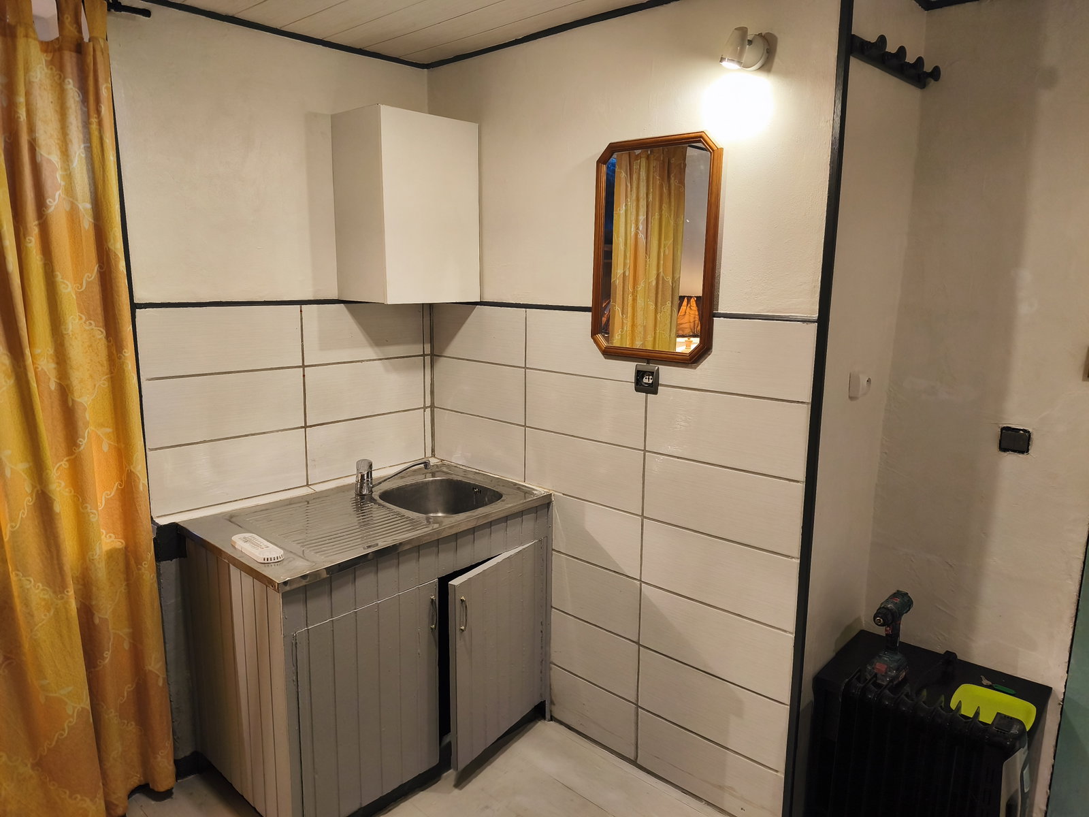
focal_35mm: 23
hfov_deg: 73.9
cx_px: 544
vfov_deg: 58.9
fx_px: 724
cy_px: 408
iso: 320
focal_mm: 6.18
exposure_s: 1/50
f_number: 1.65
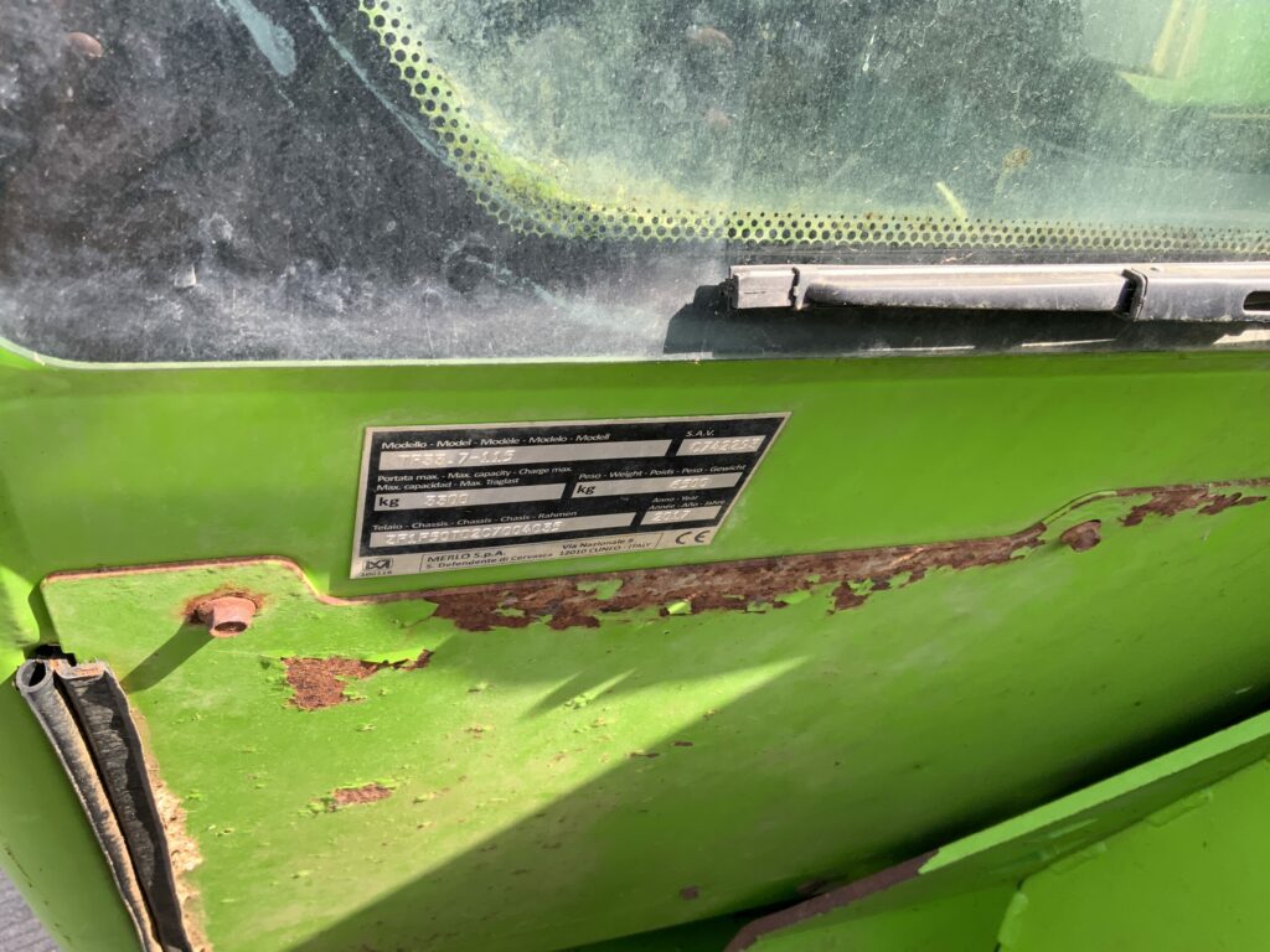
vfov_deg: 48.2
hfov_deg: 61.7
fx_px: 1064
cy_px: 476
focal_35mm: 29
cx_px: 635
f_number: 1.8
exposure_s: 1/217
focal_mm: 3
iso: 16
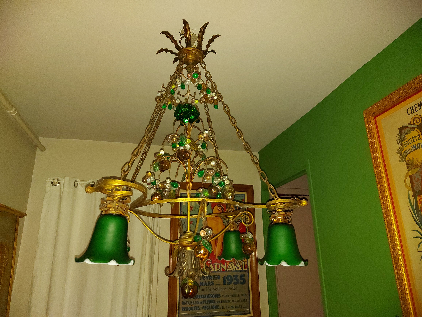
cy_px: 158
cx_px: 211
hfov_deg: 71.6
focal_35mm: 24
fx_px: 293
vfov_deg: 56.8
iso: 500
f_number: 1.8
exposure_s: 1/25
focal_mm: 5.23
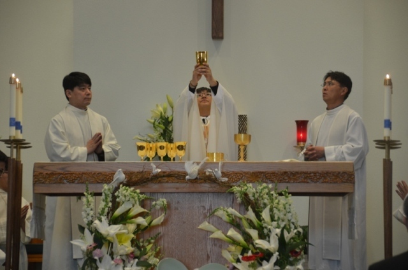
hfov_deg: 13.1
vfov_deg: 8.7
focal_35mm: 158
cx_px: 204
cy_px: 135
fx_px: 1781
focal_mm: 105
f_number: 5.3
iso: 800
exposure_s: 1/40
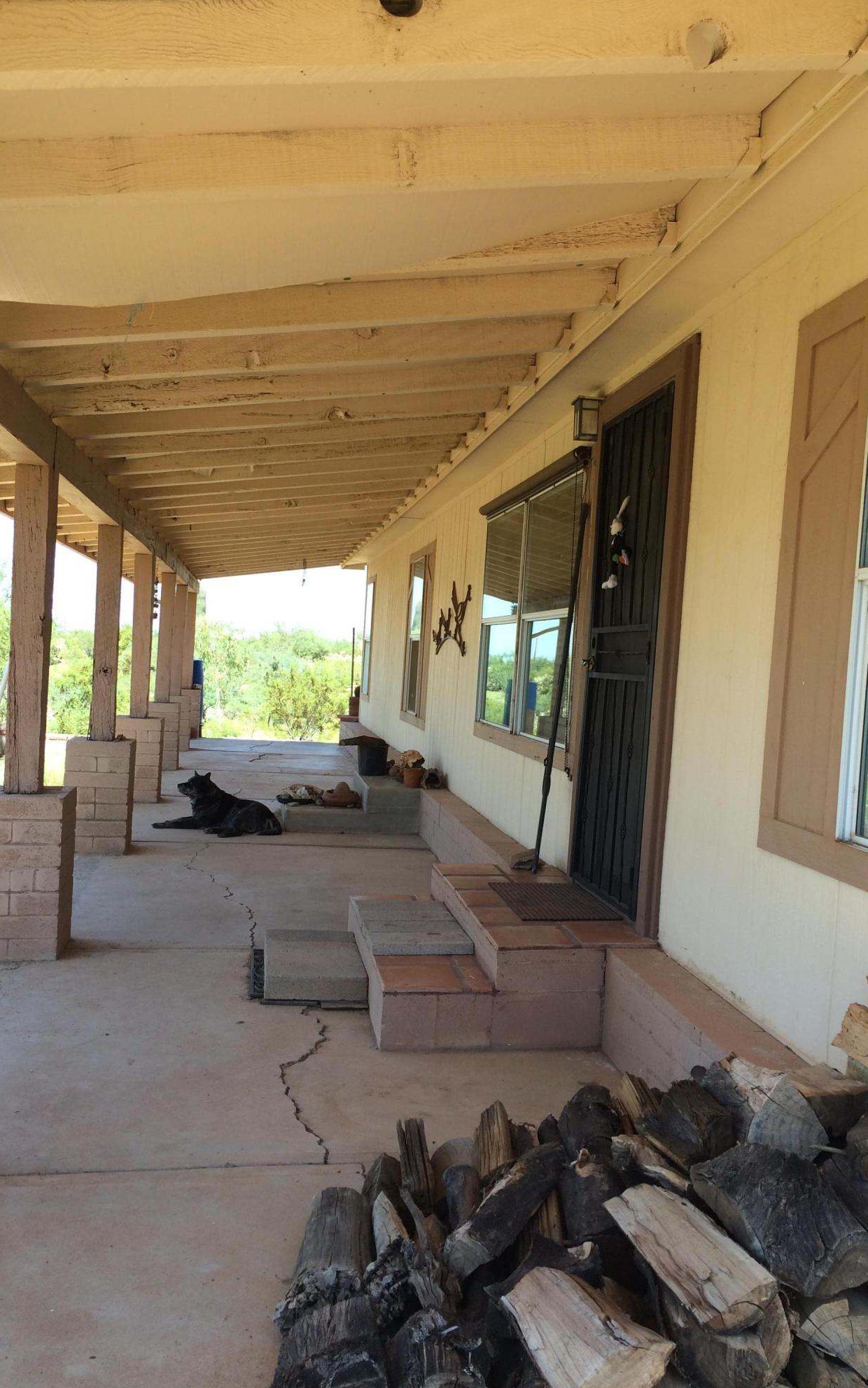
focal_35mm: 31
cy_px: 694
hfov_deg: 40.6
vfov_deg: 61.2
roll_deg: -3.4
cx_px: 465
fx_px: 1173
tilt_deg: -2.8
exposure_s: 1/398
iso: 32
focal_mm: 4.15
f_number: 2.2
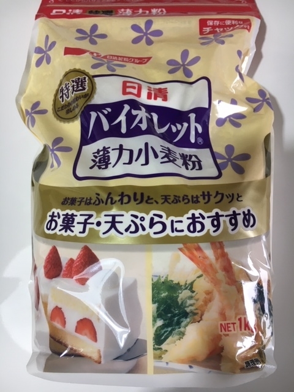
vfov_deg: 61.7
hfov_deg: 48.2
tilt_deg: -81.2
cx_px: 147
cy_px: 196
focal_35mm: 29
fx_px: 328
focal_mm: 4.15
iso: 64
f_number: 2.2
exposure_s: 1/30
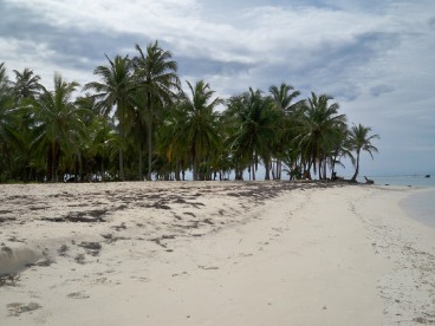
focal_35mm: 38
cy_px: 150
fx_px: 478
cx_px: 223
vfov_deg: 37.7
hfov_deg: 49.0
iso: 64
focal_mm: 6.3
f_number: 4.7
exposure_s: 1/1250
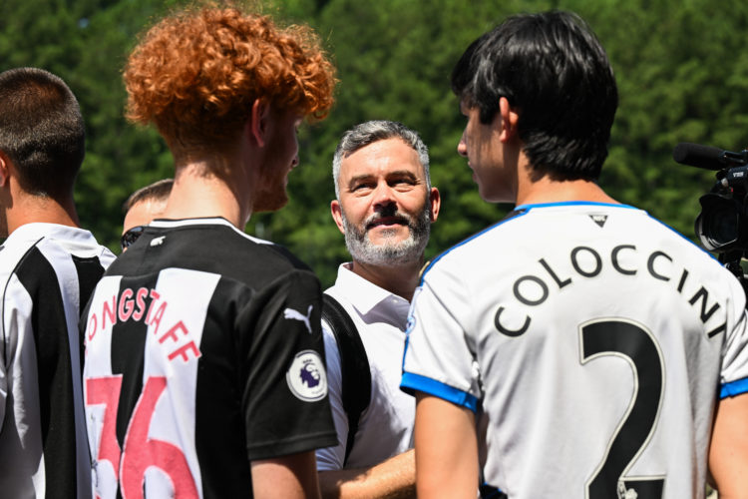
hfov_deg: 28.8
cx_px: 374
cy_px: 250
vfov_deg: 19.5
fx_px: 1454
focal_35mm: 70
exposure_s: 1/3200
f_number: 4.5
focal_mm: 70
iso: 500
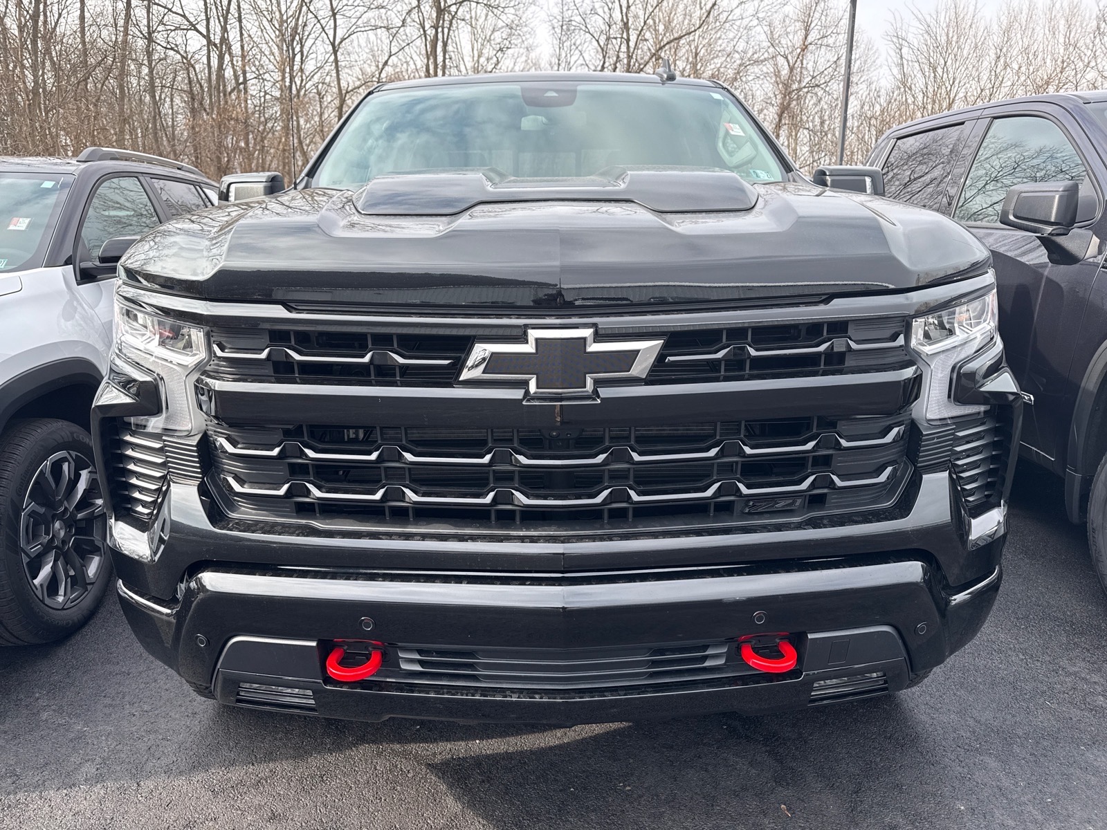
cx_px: 554
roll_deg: +0.0
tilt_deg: -14.1
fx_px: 768
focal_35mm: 24
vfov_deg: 56.8
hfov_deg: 71.6
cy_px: 415
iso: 80
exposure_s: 1/822
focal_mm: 6.76
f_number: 1.78
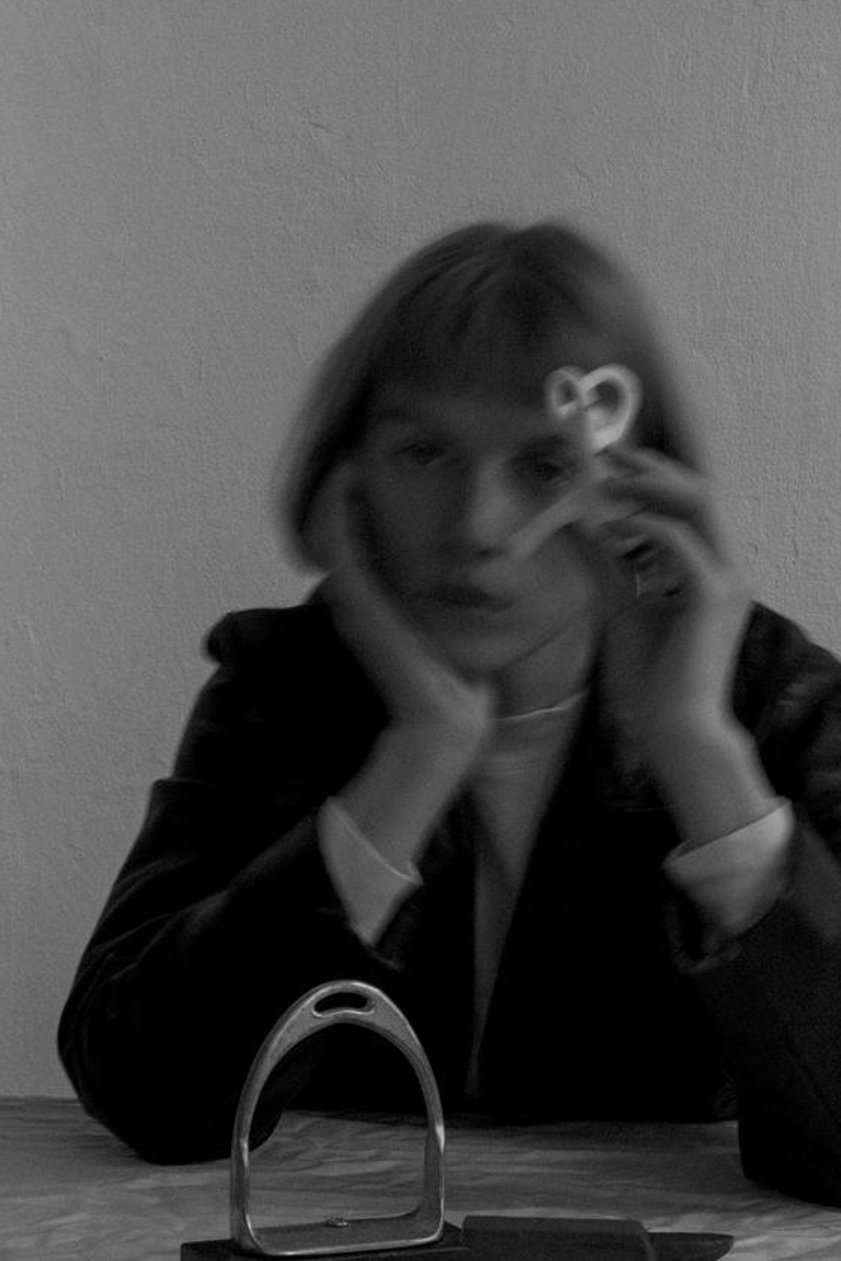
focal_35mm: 89
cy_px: 728
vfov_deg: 22.8
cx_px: 518
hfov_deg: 15.4
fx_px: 3117
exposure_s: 1/6
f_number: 16
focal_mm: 62
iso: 250
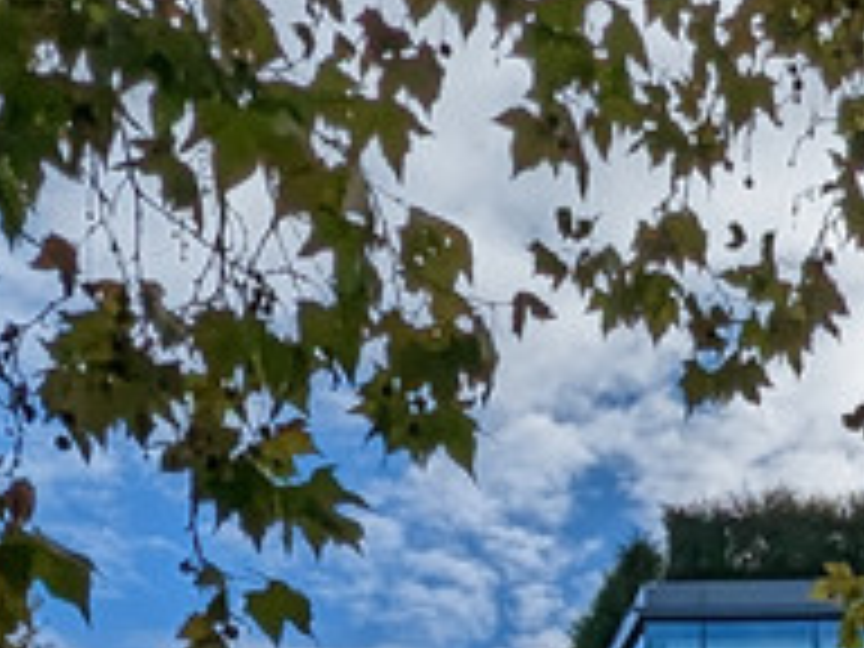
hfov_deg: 23.4
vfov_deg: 15.0
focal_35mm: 72
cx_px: 1172
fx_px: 1797
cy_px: 1426
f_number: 2.2
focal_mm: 1.95
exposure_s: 1/1453
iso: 44
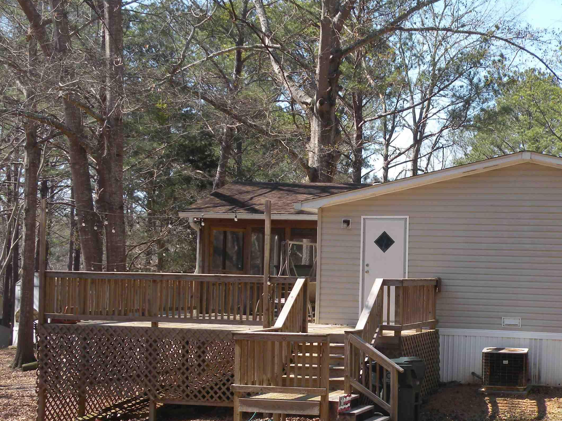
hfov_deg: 31.2
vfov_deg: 24.0
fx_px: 990
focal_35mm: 61
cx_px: 408
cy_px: 256
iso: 64
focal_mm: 7.4
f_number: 5
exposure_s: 1/137
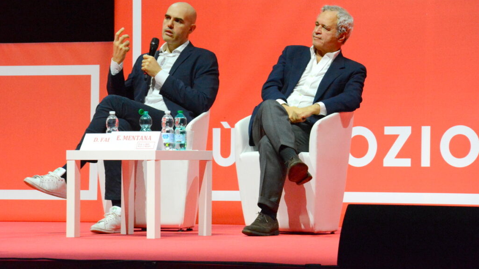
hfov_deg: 13.0
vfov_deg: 7.3
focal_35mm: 166
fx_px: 2102
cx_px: 239
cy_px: 131
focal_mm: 105
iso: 5000
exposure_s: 1/125
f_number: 10
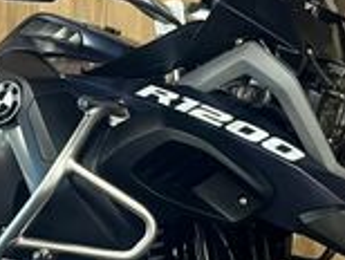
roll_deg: -1.4
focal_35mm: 108
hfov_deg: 18.1
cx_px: 94
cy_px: 238
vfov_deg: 13.6
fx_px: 1078
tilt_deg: -17.0
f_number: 1.6
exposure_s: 1/33
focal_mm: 5.1
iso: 640
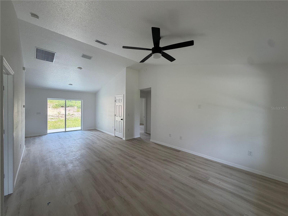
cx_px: 144
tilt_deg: +0.1
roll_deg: -0.1
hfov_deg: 102.1
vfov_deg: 85.7
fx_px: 116
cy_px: 108
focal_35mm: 14
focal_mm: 2.22
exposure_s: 1/125
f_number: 2.2
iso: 50
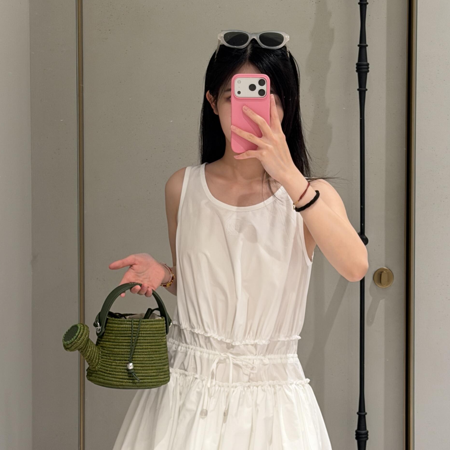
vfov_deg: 26.7
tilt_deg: -2.9
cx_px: 240
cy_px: 304
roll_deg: +0.1
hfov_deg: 26.9
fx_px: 941
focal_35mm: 64
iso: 125
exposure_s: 1/50
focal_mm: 6.76
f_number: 1.78
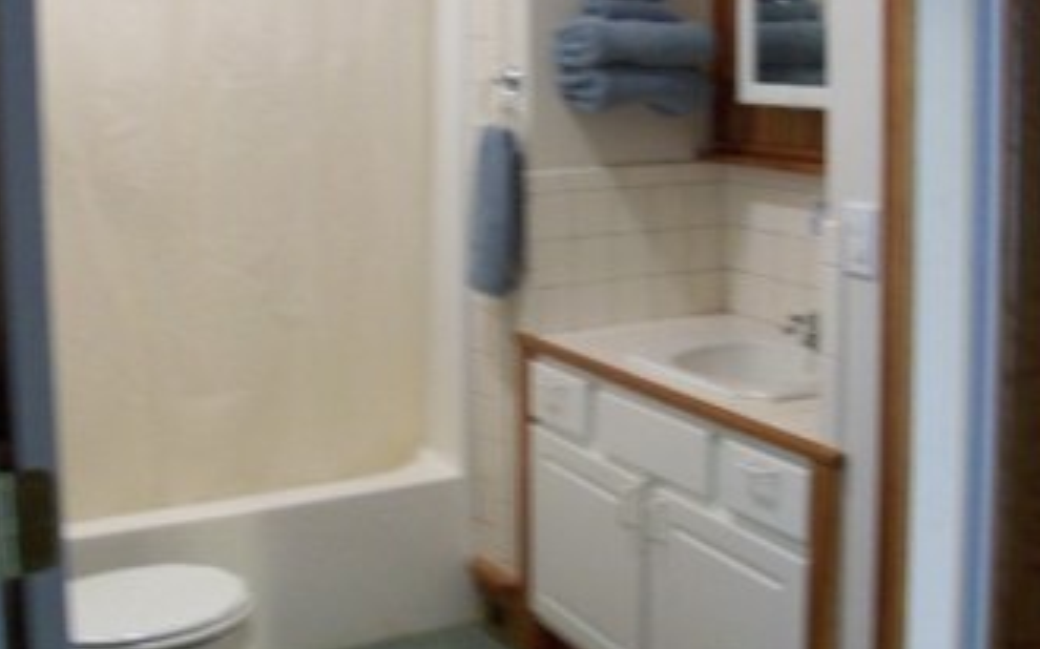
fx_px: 1388
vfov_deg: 26.0
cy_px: 164
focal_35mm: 49
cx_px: 514
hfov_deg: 41.1
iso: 160
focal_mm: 5.7
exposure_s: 1/4.72
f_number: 2.8
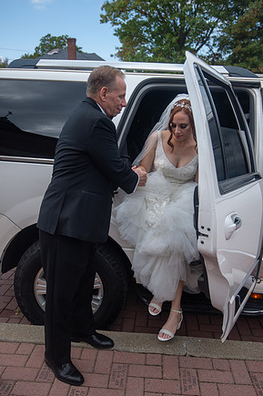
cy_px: 202
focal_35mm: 31
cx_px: 133
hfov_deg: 42.2
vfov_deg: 60.3
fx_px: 340
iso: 400
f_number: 4
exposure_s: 1/1250
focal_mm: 30
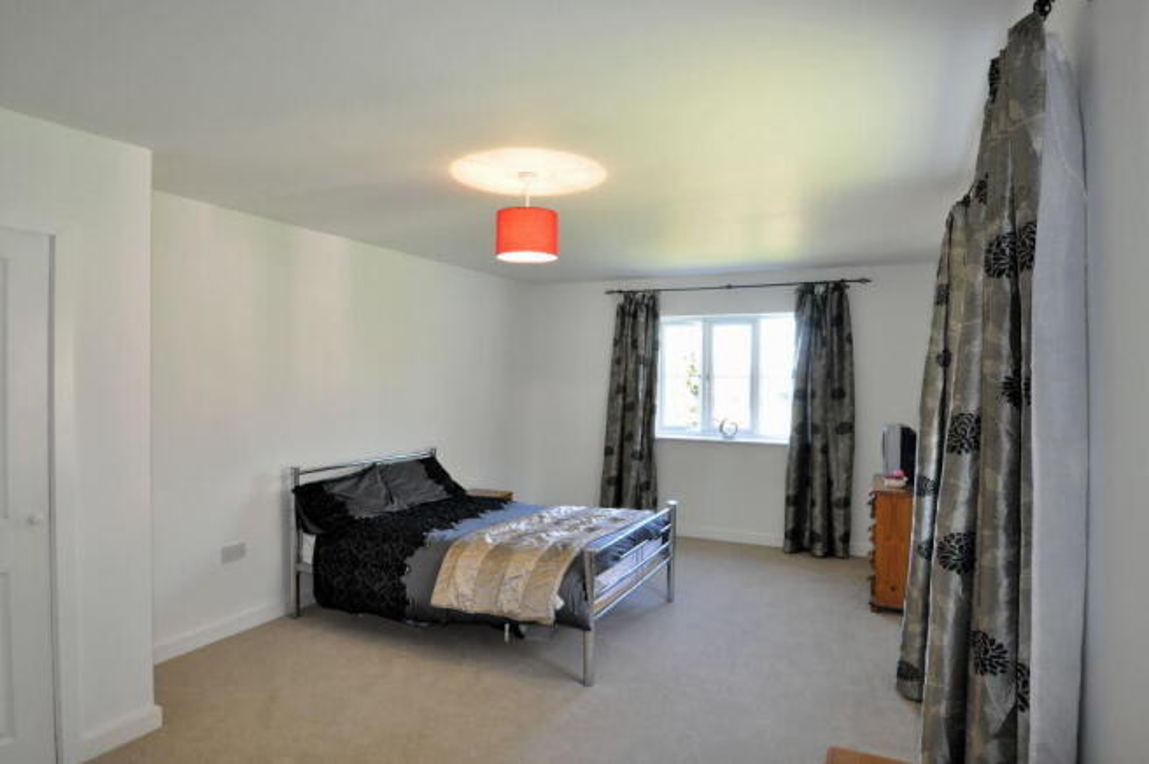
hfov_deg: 81.3
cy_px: 382
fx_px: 670
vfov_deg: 59.4
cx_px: 574
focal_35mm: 21
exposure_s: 1/100
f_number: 3.8
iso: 800
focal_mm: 14
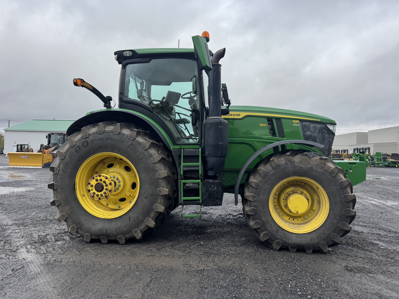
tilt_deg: +3.7
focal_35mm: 24
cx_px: 200
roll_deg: -1.0
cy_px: 150
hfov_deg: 71.6
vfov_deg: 56.8
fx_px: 277
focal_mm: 6.76
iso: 80
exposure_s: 1/2710
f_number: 1.78
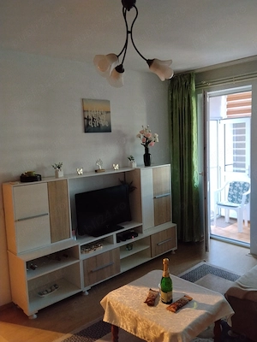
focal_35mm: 29
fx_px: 287
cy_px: 171
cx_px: 128
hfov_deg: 48.2
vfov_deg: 61.7
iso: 320
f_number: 1.8
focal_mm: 4.22
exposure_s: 1/25
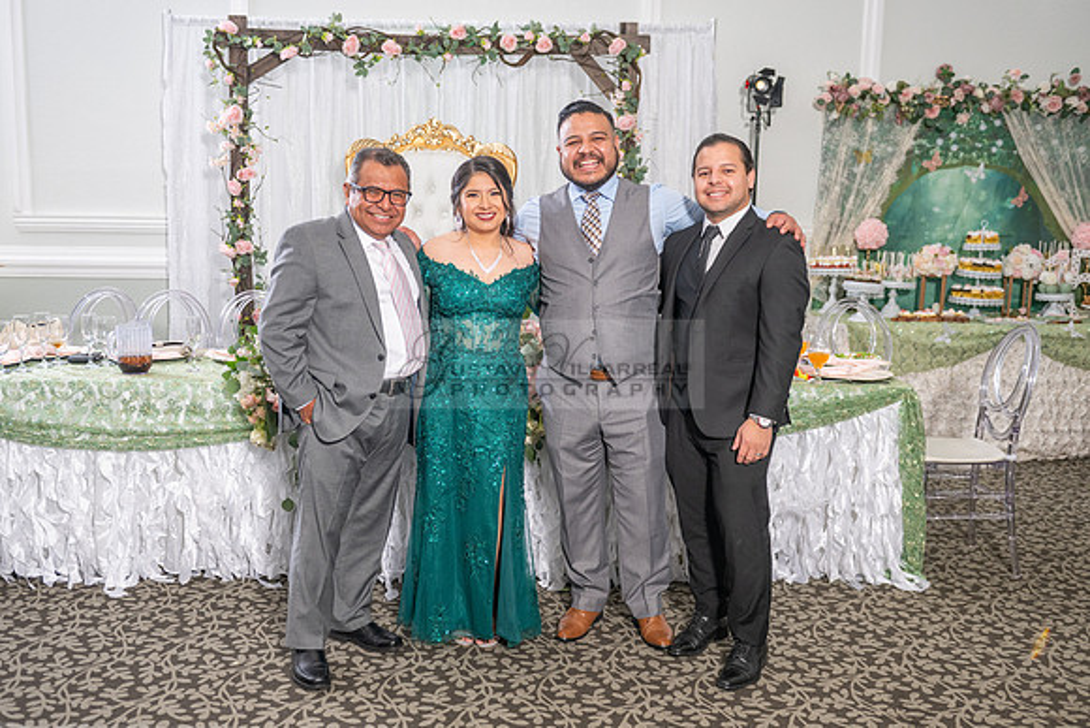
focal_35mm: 38
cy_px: 385
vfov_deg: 35.3
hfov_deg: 51.0
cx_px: 516
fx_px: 1143
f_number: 3.5
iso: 400
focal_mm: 34
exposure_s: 1/160
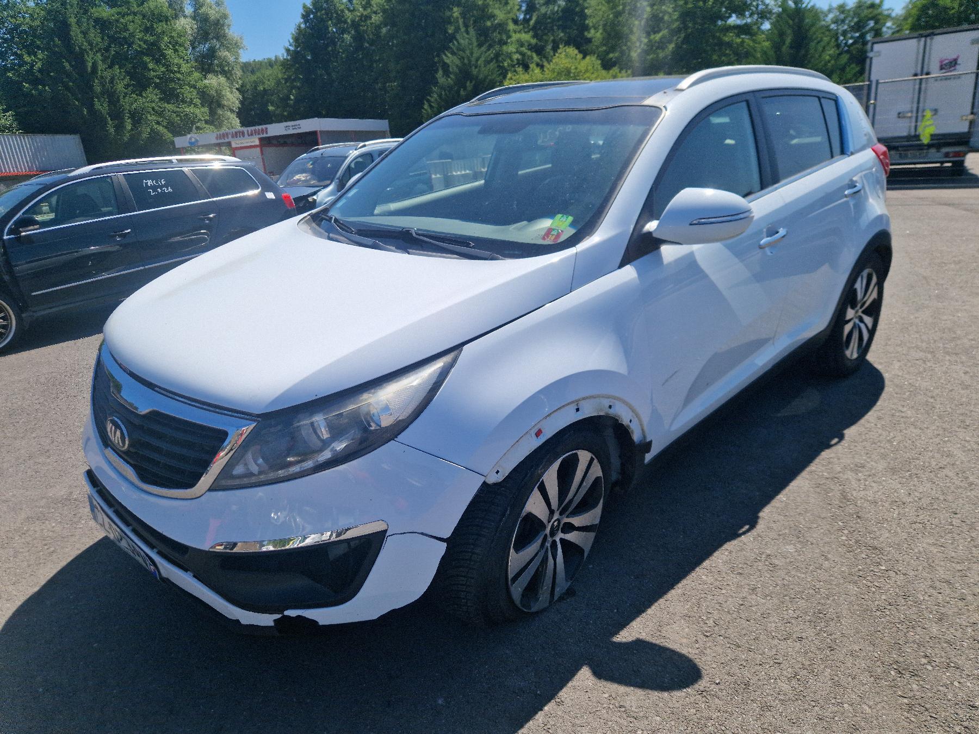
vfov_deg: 58.9
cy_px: 367
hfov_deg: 73.9
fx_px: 650
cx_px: 490
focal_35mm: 23
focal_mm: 5.4
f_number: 1.8
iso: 50
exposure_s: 1/2500
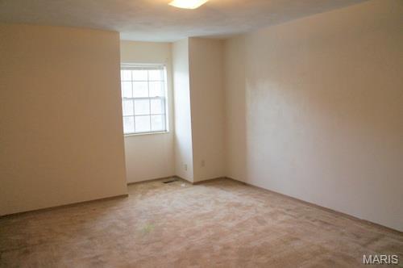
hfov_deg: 67.4
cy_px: 134
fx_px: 302
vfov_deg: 47.8
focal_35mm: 27
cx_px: 202
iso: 1600
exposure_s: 1/160
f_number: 4
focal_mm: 18
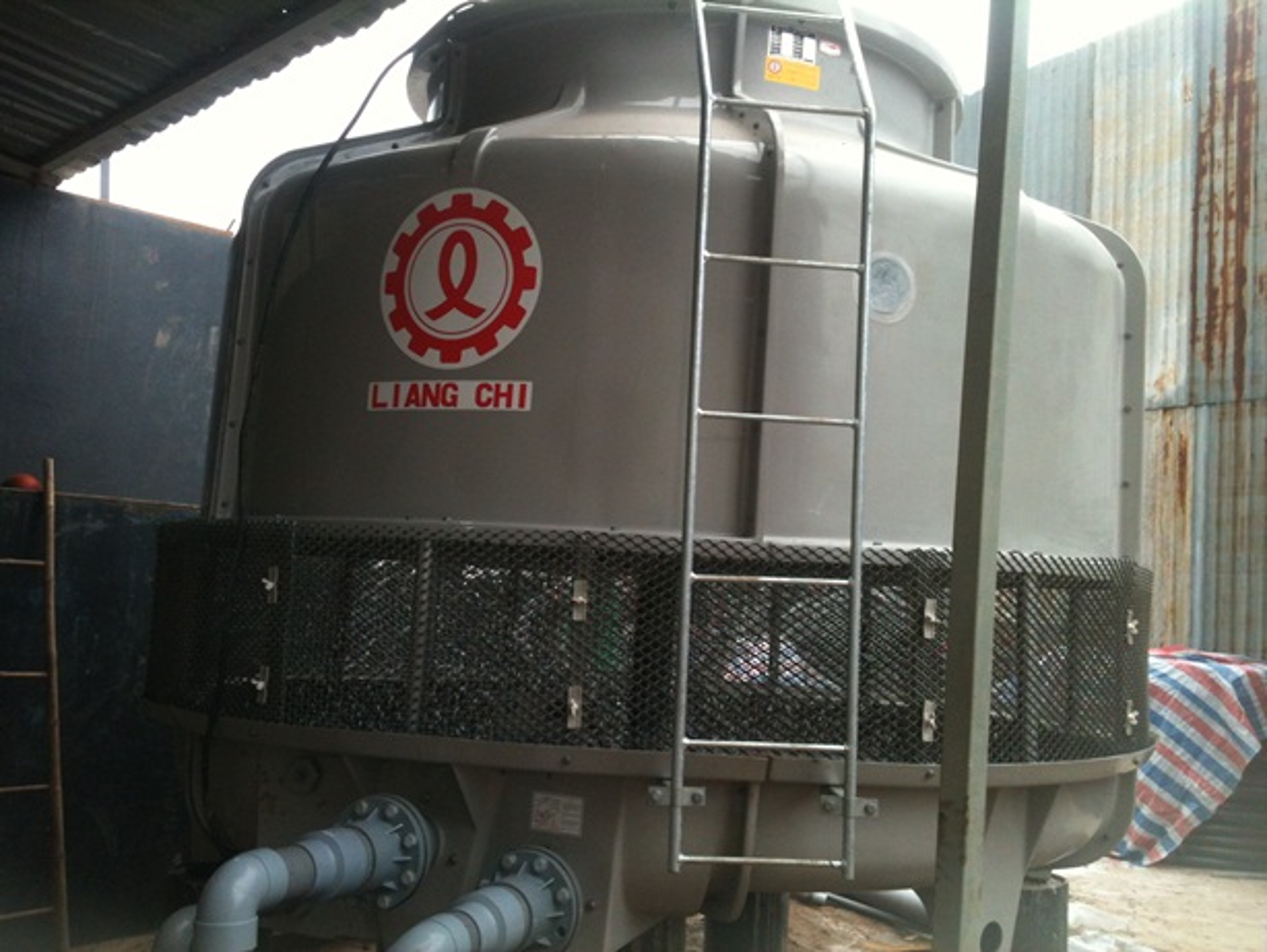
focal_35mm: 35
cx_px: 634
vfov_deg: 40.7
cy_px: 476
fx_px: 1282
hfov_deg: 52.6
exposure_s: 1/298
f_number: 2.8
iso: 64
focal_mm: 3.85
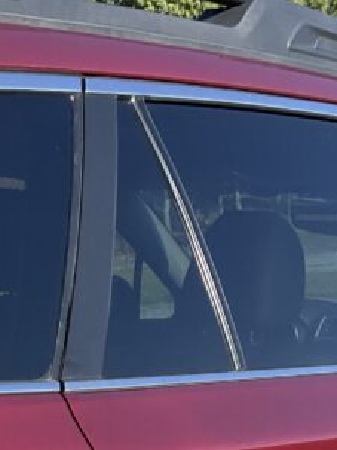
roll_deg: +0.2
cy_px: 664
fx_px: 1273
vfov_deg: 18.0
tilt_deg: -19.5
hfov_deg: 15.0
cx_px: 275
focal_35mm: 98
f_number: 1.8
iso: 16
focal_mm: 3
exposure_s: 1/770
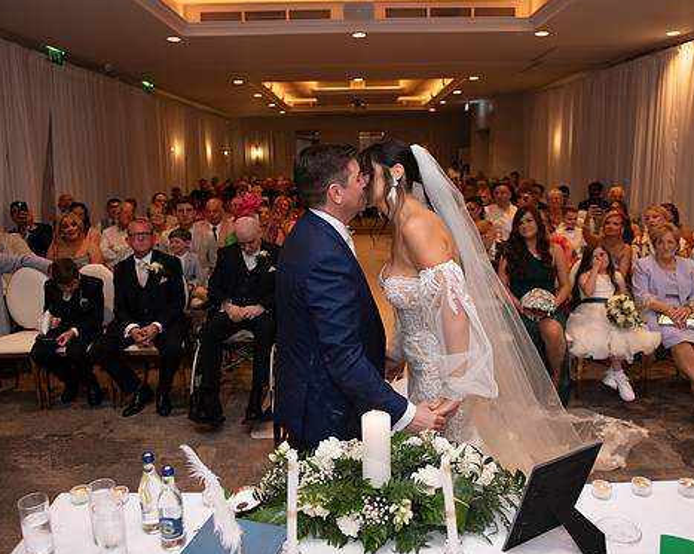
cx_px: 360
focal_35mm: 28
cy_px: 276
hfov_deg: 62.2
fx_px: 575
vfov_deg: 51.5
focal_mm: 24
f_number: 3.5
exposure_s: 1/160
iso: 800
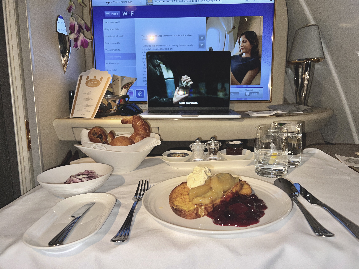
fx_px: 270
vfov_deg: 53.1
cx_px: 180
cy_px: 134
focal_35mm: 26
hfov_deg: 67.3
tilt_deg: -6.7
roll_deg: +0.2
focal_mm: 5.7
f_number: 1.5
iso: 32
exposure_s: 1/66
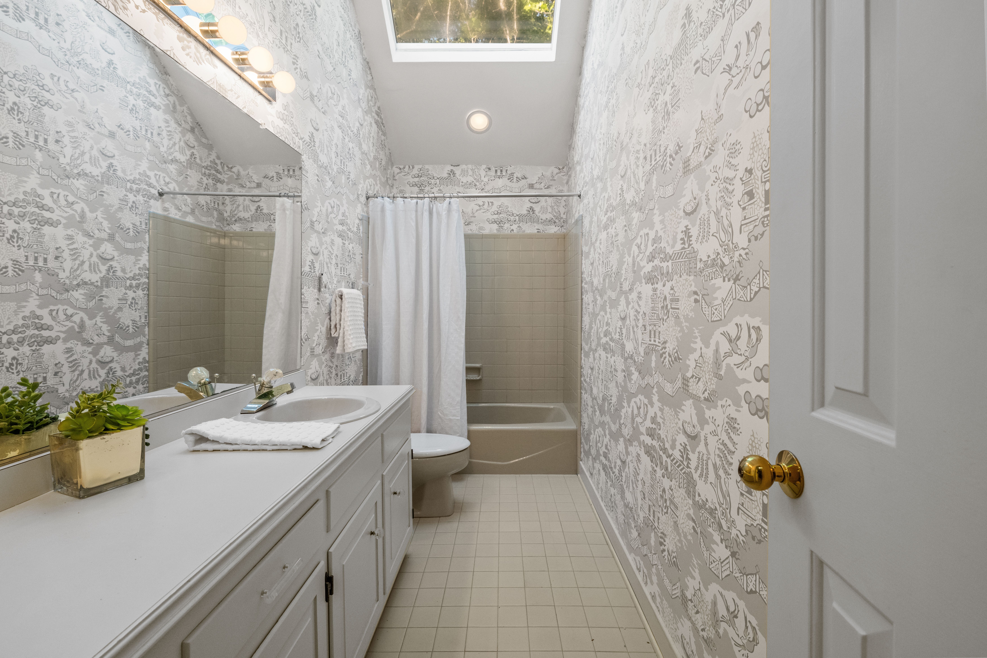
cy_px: 329
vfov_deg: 73.7
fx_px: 439
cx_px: 494
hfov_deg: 96.7
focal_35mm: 16
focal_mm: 16
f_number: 7.1
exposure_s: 1/50
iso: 1250
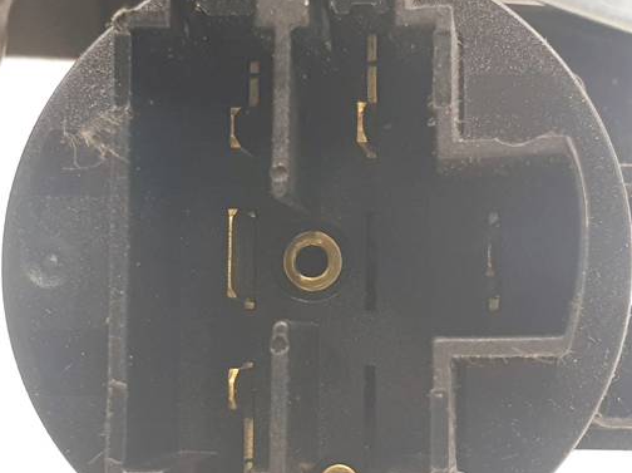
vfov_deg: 42.8
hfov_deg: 55.3
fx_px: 602
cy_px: 257
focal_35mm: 33
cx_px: 341
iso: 80
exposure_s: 1/100
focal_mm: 4.3
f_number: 2.4
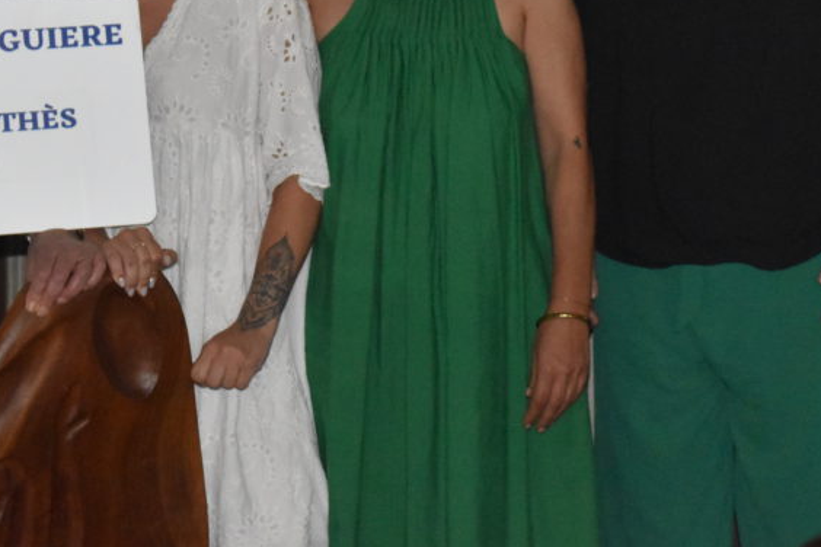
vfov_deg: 9.1
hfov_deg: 13.7
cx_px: 435
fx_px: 3418
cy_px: 81
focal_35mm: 150
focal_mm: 55
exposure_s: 1/60
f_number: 5.6
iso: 6400
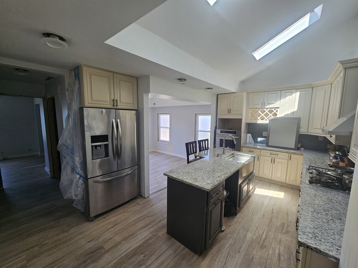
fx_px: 134
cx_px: 179
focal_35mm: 13
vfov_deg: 89.9
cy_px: 134
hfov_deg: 106.2
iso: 64
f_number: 2.2
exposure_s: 1/120
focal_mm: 2.2
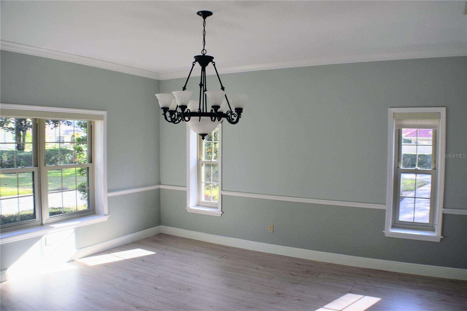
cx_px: 234
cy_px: 156
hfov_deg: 53.1
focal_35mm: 36
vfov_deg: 36.9
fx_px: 467
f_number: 6.3
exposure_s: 1/160
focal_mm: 24
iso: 400
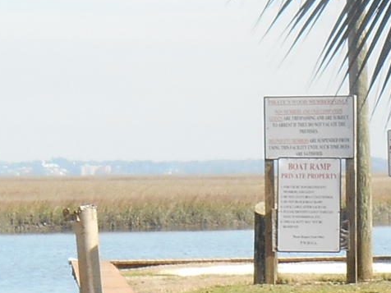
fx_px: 3773
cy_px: 230
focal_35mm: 334
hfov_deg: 5.9
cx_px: 142
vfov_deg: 4.4
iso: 80
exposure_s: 1/250
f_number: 4.2
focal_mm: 9.5
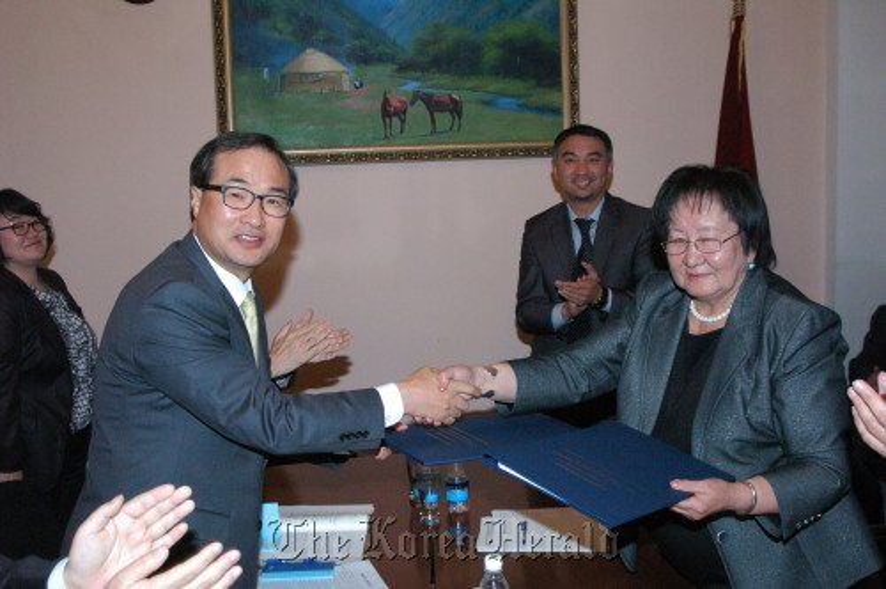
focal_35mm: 36
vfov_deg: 36.8
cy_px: 294
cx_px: 443
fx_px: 885
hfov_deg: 53.2
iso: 1600
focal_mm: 24
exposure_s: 1/60
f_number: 6.7
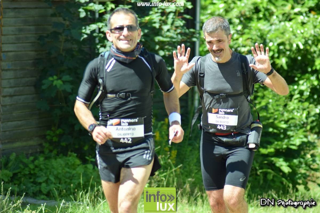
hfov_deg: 8.1
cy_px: 106
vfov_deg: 5.4
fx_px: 2266
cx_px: 160
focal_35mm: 255
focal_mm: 170
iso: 500
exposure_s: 1/1000
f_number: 4.5
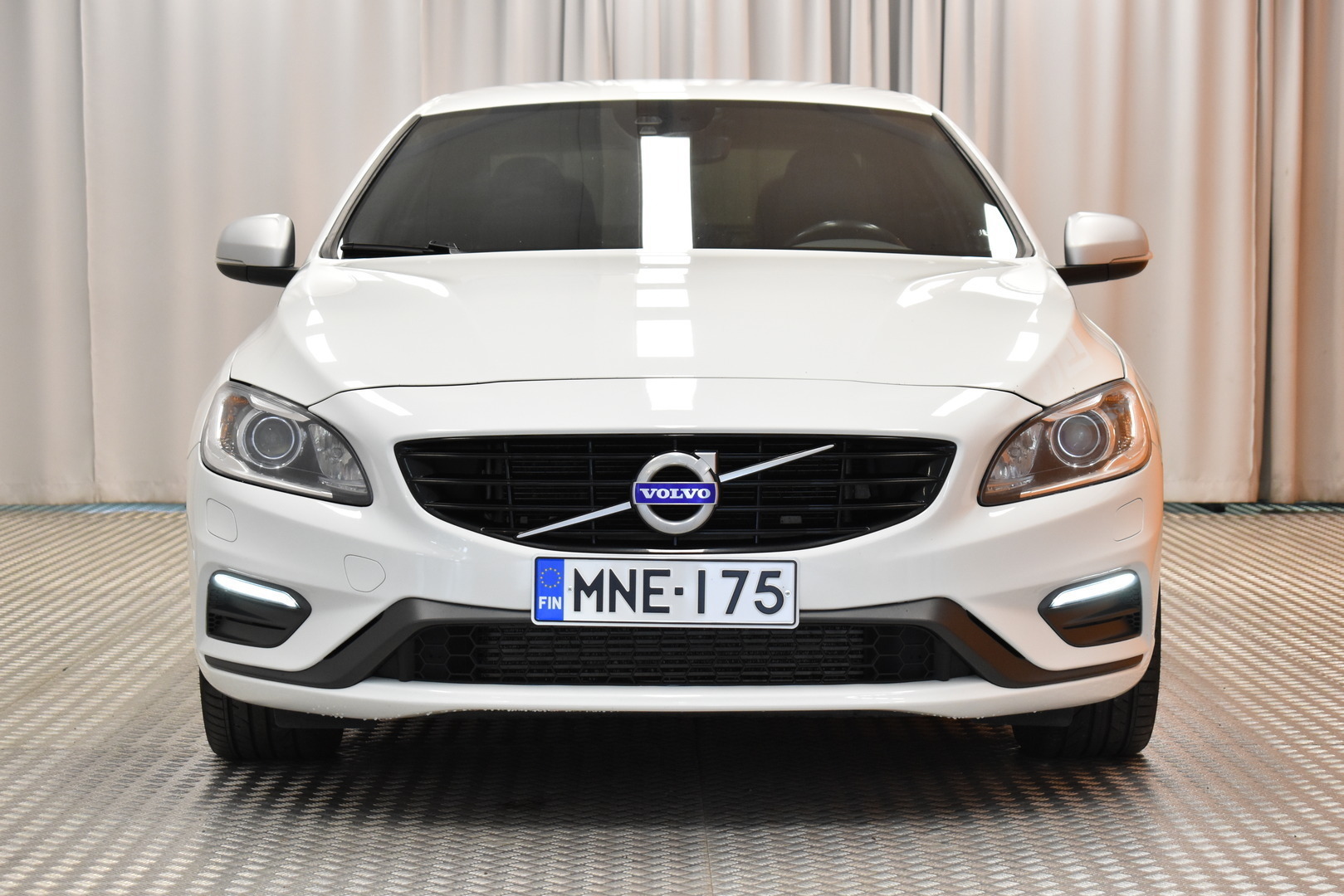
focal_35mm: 78
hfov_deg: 26.0
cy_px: 448
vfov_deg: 17.5
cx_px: 672
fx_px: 2912
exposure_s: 1/80
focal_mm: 52
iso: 1250
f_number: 5.6
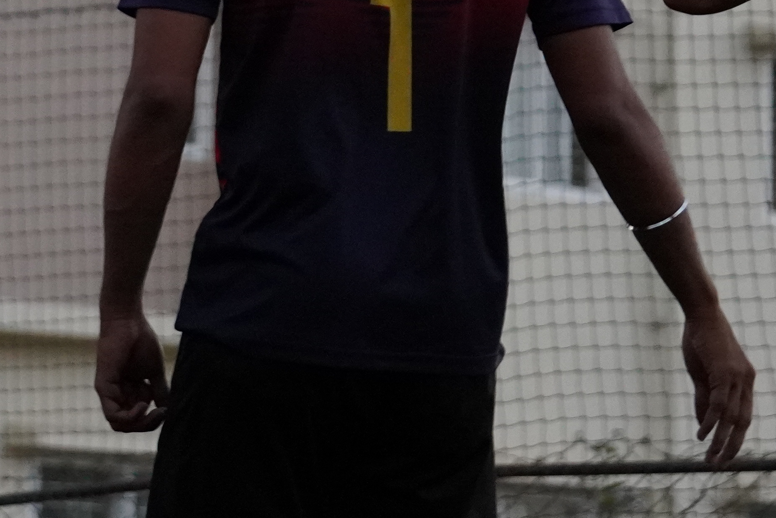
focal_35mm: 398
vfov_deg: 3.4
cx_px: -18
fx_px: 8578
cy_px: -122
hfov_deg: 5.2
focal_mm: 82
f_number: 5
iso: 2500
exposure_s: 1/1000
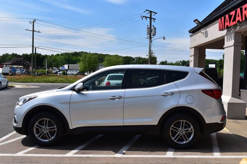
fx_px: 267
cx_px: 124
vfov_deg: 34.2
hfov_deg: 49.6
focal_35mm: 39
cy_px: 82
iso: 220
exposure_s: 1/500
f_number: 11
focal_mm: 26
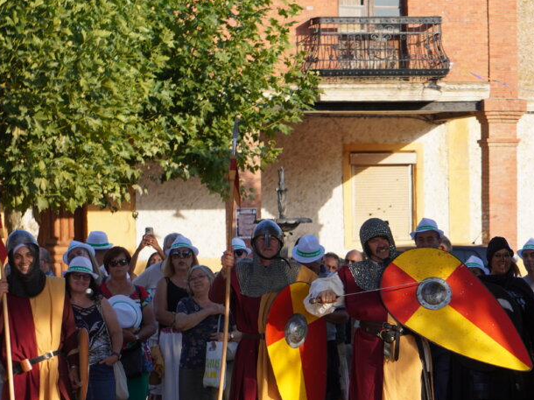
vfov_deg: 6.7
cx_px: 411
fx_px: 3408
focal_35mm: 221
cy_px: 323
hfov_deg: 8.9
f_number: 5.6
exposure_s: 1/200
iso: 100
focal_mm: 73
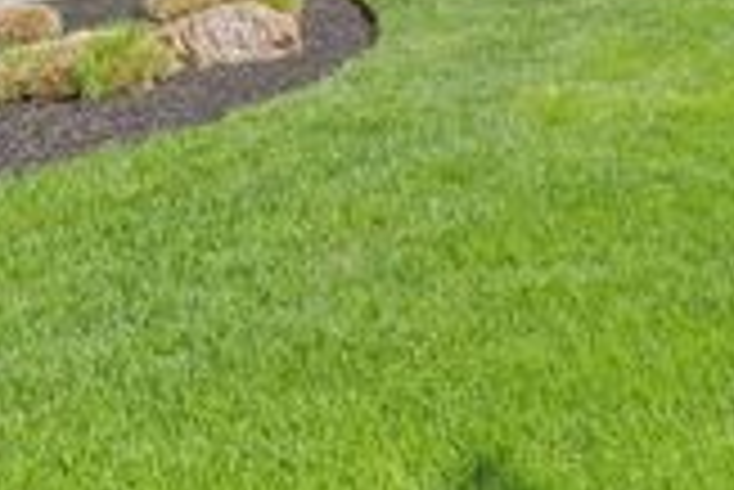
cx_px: 806
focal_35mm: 54
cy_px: -249
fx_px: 1092
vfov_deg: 21.3
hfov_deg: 32.7
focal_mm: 17.5
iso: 400
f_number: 9
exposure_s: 1/160
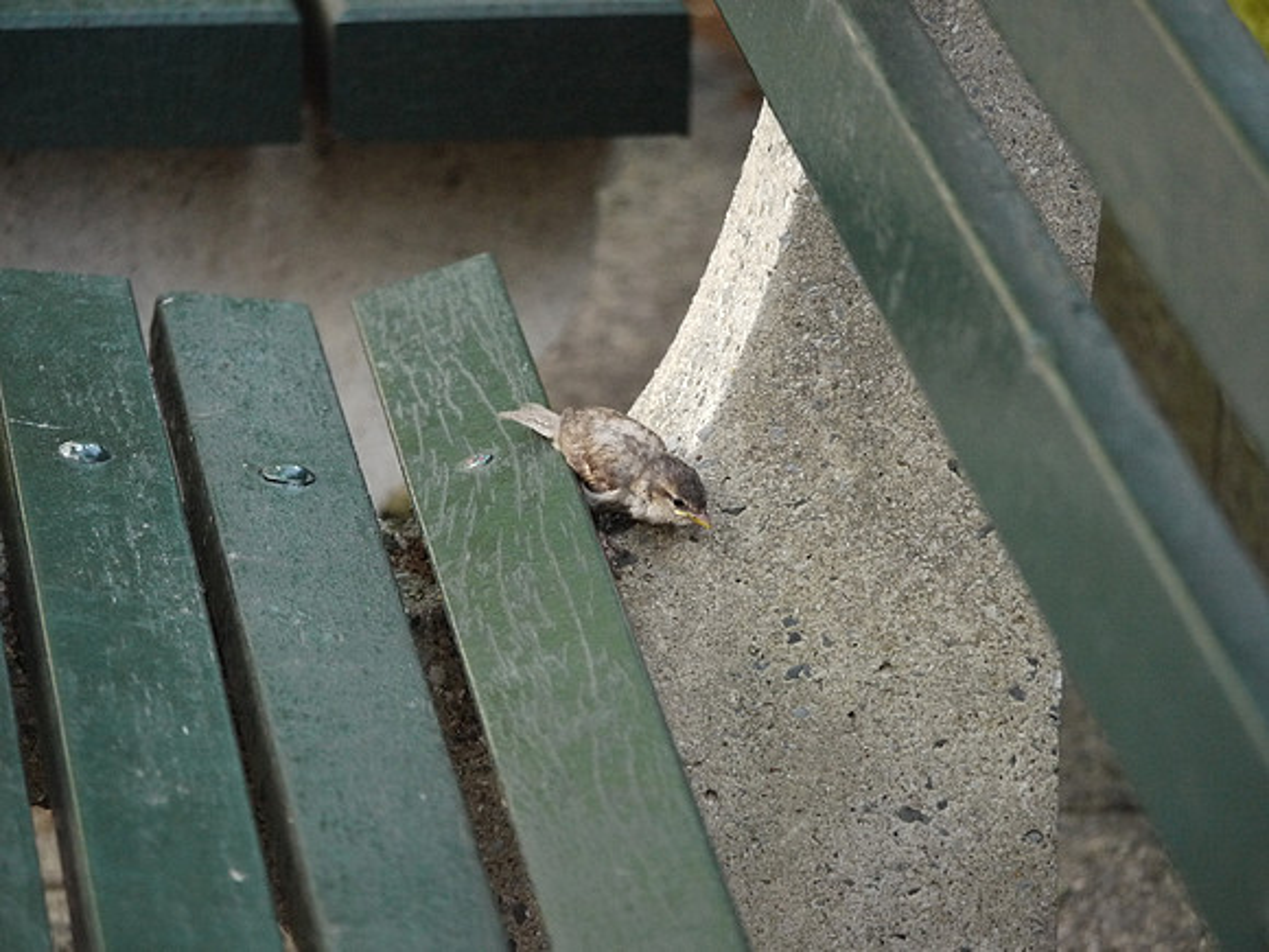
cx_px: 634
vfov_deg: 6.9
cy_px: 476
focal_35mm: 216
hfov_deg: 9.2
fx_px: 7918
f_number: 4.1
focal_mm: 108
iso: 1000
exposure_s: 1/250
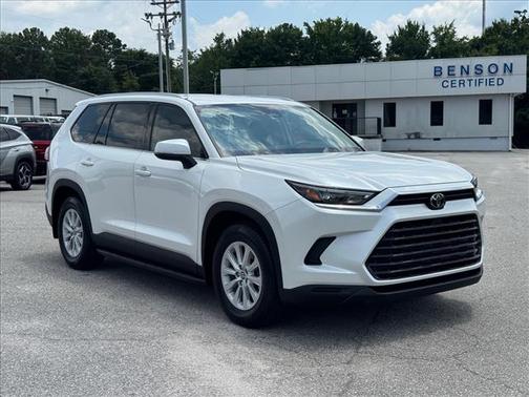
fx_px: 734
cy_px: 198
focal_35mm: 48
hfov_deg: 39.7
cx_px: 264
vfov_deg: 30.3
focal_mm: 6.76
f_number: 1.78
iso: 64
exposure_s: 1/5376
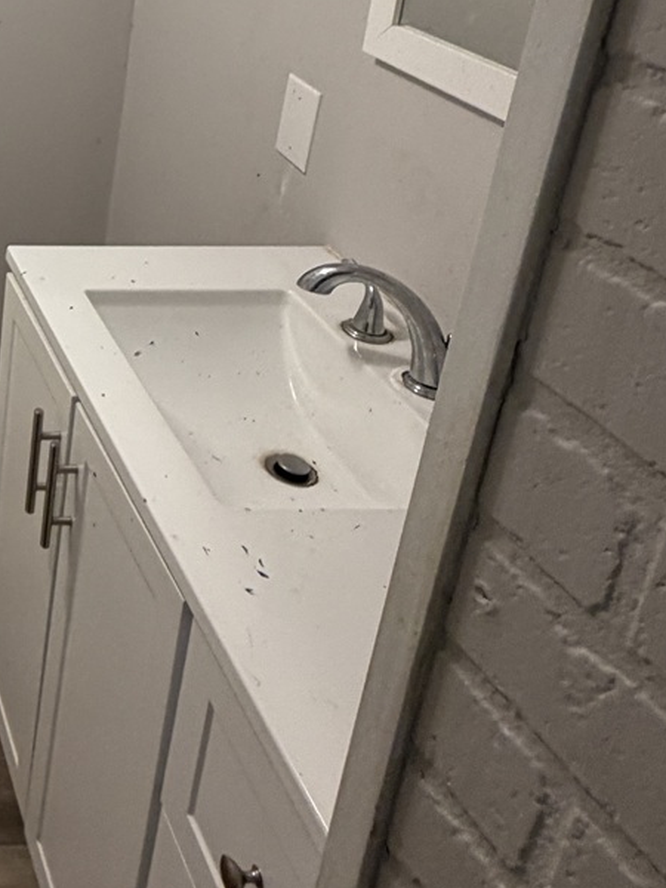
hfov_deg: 27.8
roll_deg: -0.9
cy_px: 67
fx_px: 1026
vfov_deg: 42.4
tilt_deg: -17.7
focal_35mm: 40
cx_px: -261
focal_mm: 2.22
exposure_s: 1/60
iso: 200
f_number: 2.2
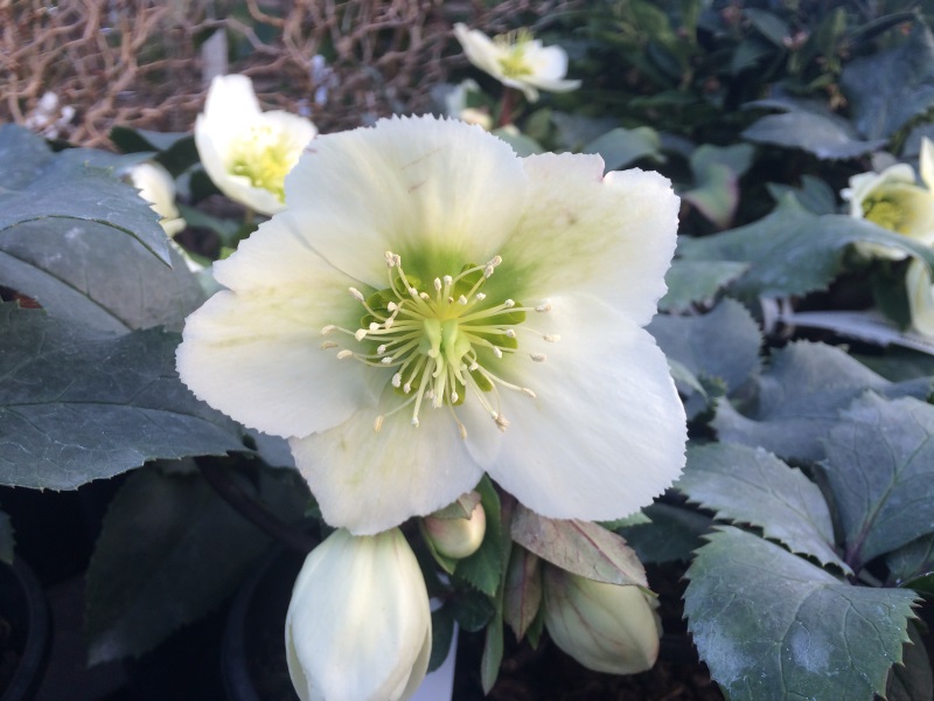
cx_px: 467
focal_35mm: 29
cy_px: 350
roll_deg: -0.8
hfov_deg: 61.7
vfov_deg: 48.2
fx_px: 782
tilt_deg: -17.7
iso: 32
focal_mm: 4.15
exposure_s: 1/105
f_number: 2.2
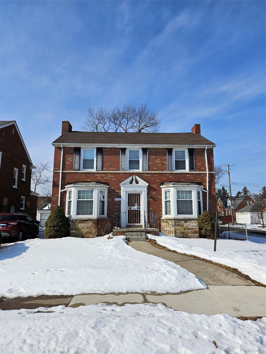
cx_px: 133
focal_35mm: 23
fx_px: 236
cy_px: 177
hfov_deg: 58.9
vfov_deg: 73.9
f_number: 1.8
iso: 25
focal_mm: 5.4
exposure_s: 1/3109
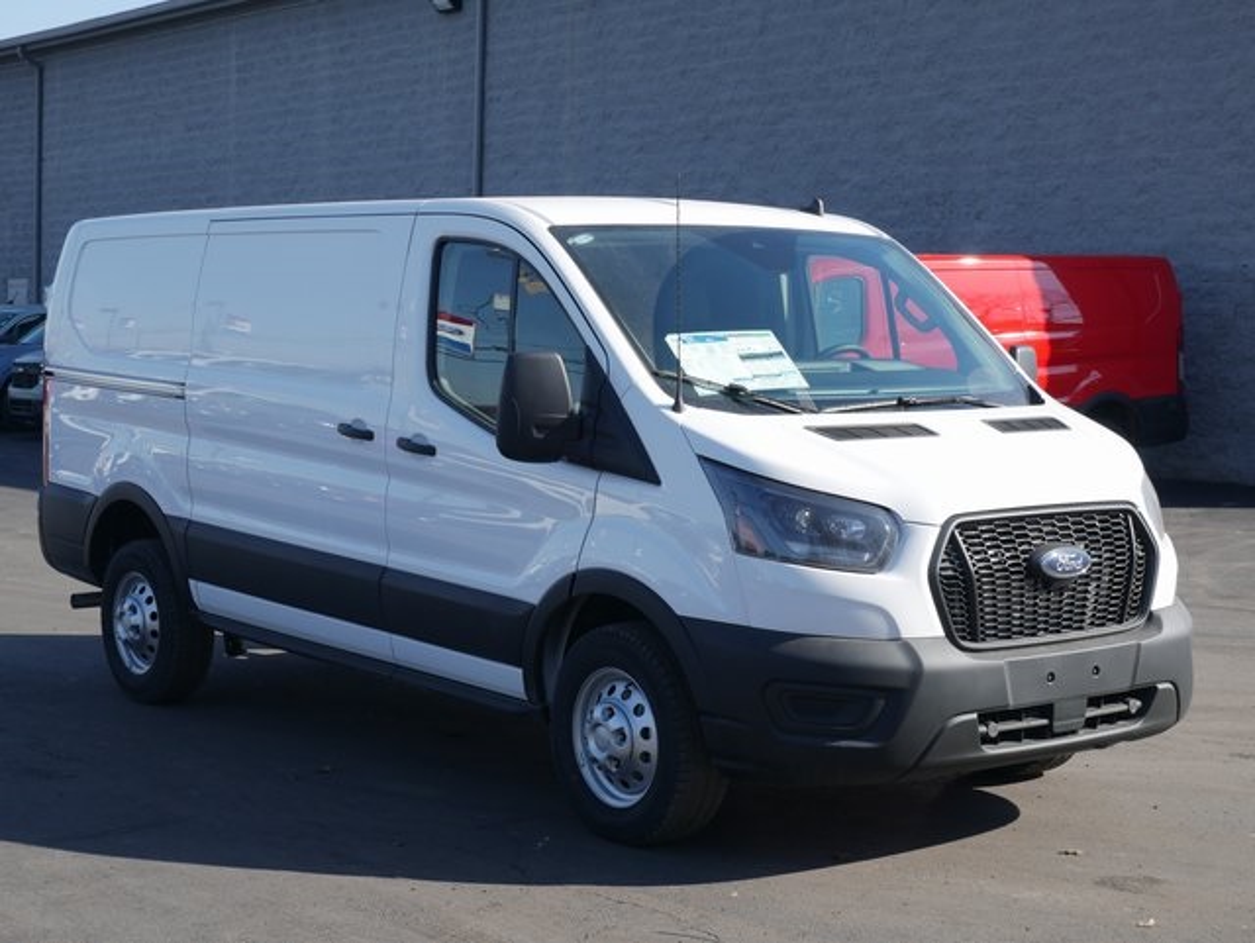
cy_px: 472
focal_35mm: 62
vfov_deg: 23.7
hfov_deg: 31.2
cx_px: 628
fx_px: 2249
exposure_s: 1/320
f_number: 8
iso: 200
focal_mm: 31
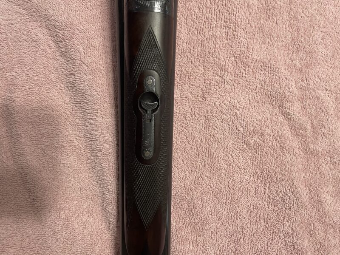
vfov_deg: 53.1
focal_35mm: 26
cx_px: 170
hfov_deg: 67.3
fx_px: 255
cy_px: 128
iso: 125
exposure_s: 1/60
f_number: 1.6
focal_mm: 4.2
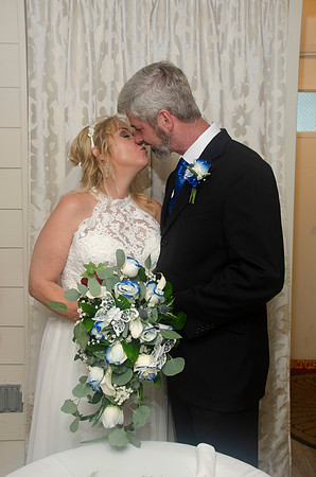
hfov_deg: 36.7
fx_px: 476
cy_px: 238
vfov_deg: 53.2
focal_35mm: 36
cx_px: 158
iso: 400
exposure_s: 1/30
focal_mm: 24
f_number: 5.6
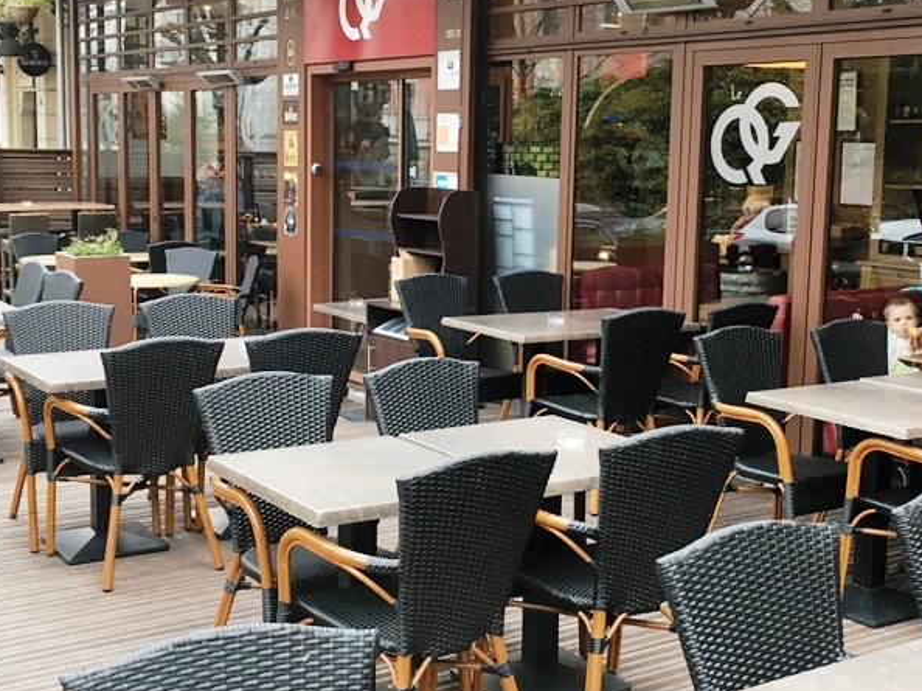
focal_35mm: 50
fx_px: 1331
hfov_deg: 38.2
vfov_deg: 29.1
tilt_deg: -8.0
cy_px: 315
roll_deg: -0.1
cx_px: 463
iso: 40
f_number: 2.2
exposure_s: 1/33
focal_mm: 4.15
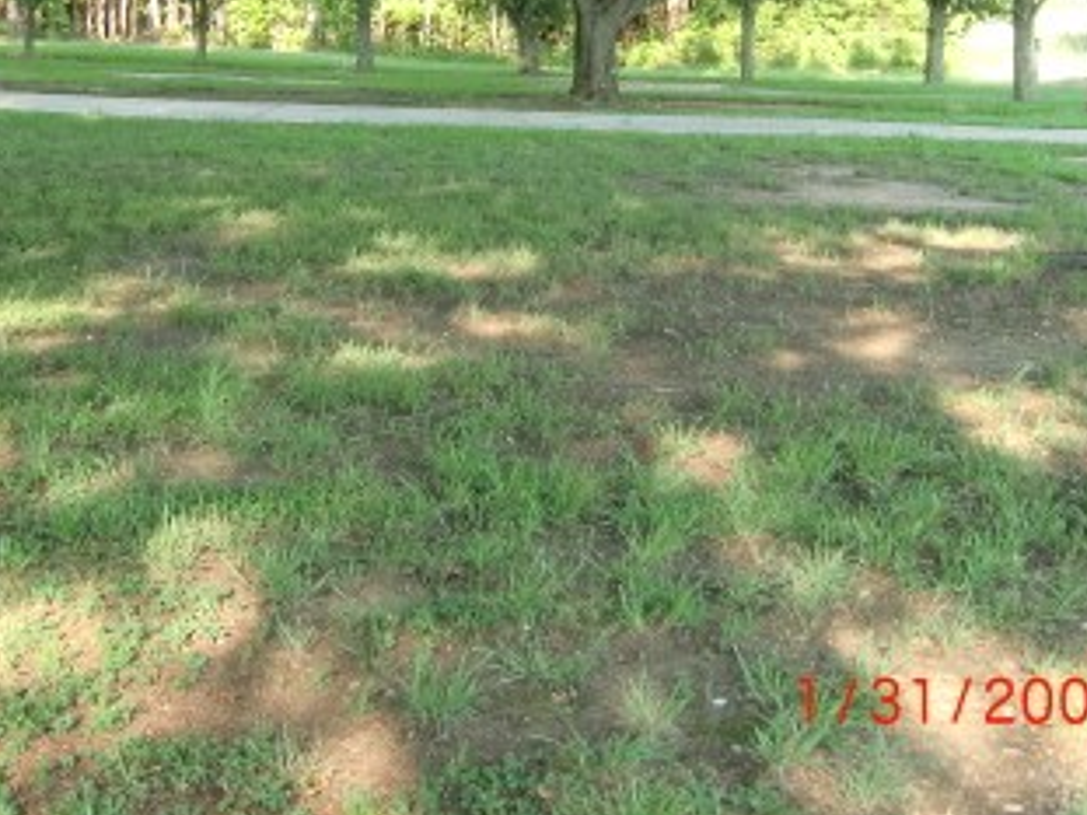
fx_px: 2197
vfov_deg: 20.4
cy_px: 31
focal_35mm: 70
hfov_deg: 27.7
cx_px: 384
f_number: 3.6
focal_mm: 6.1
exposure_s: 1/60
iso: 80
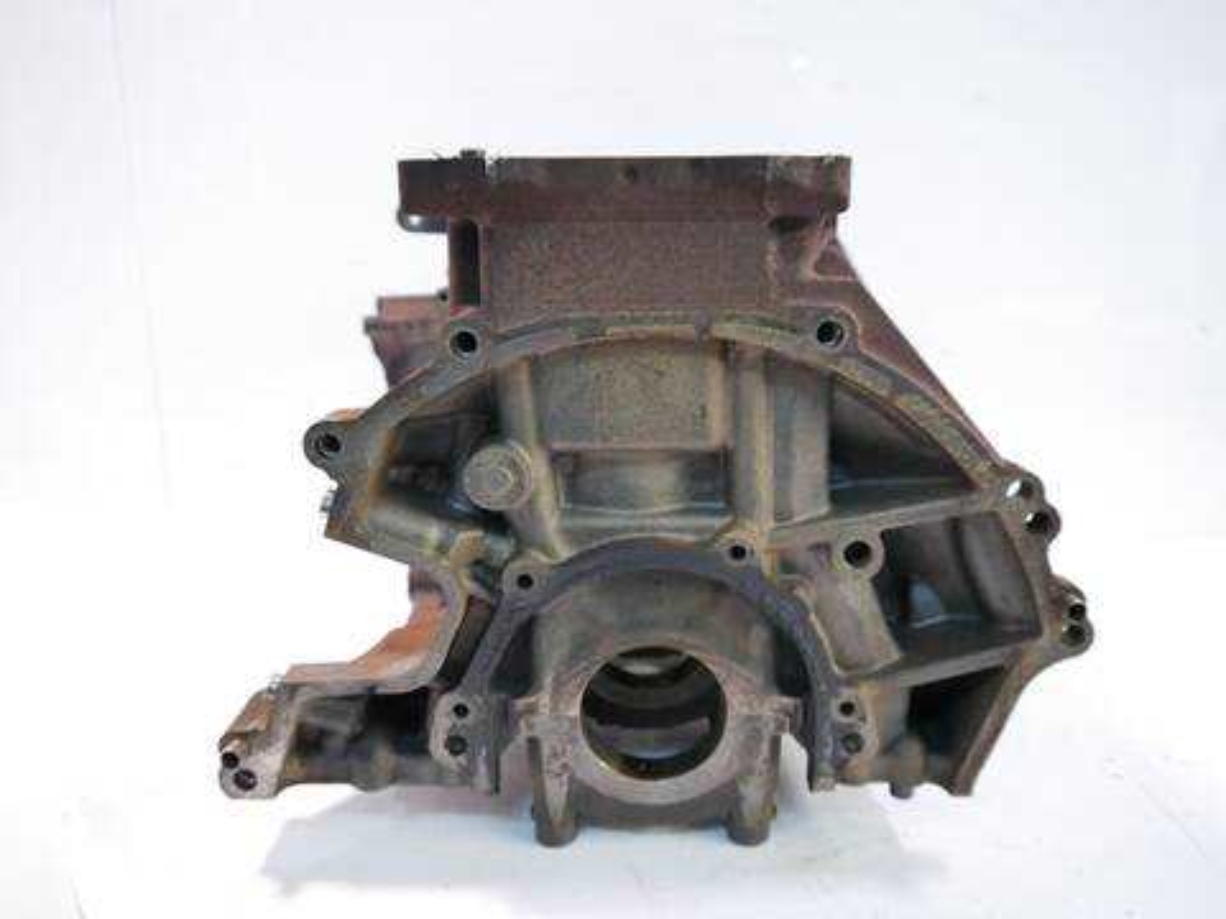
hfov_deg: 63.4
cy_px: 460
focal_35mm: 28
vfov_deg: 49.7
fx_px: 992
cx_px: 613
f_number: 3.5
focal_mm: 14
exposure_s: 1/60
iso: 1250
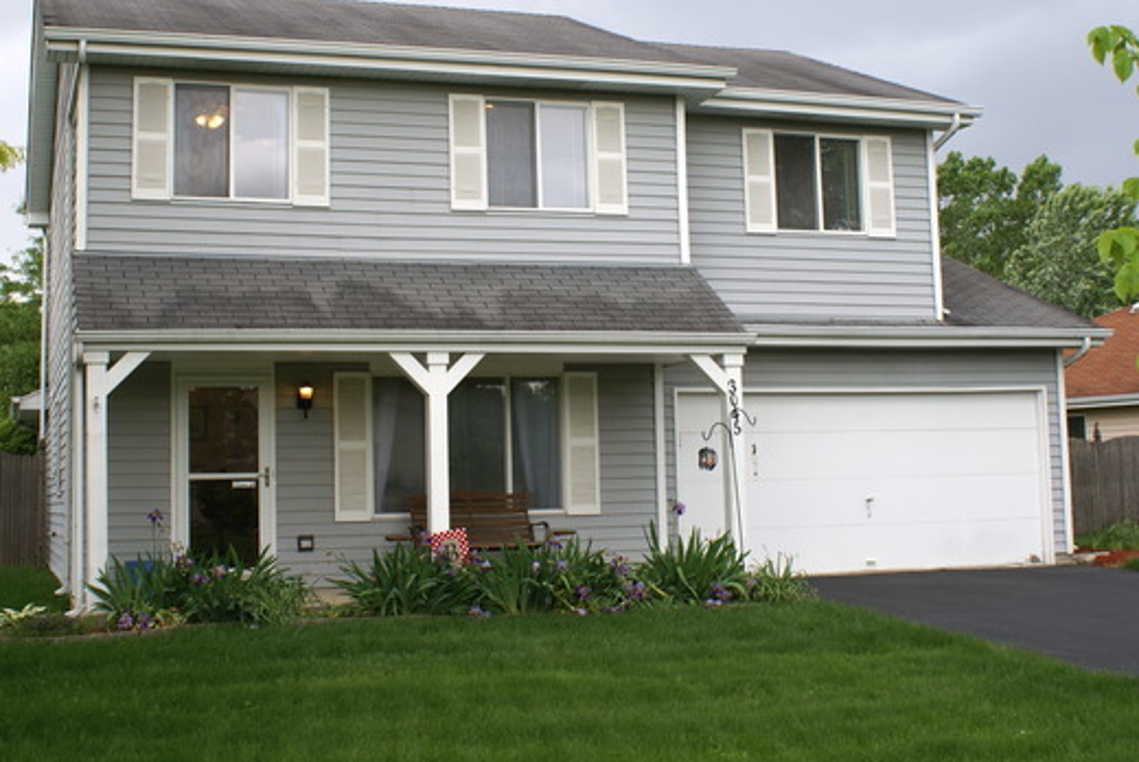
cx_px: 510
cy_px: 326
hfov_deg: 41.0
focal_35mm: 48
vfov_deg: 28.1
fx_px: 1520
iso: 100
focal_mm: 26
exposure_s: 1/100
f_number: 8
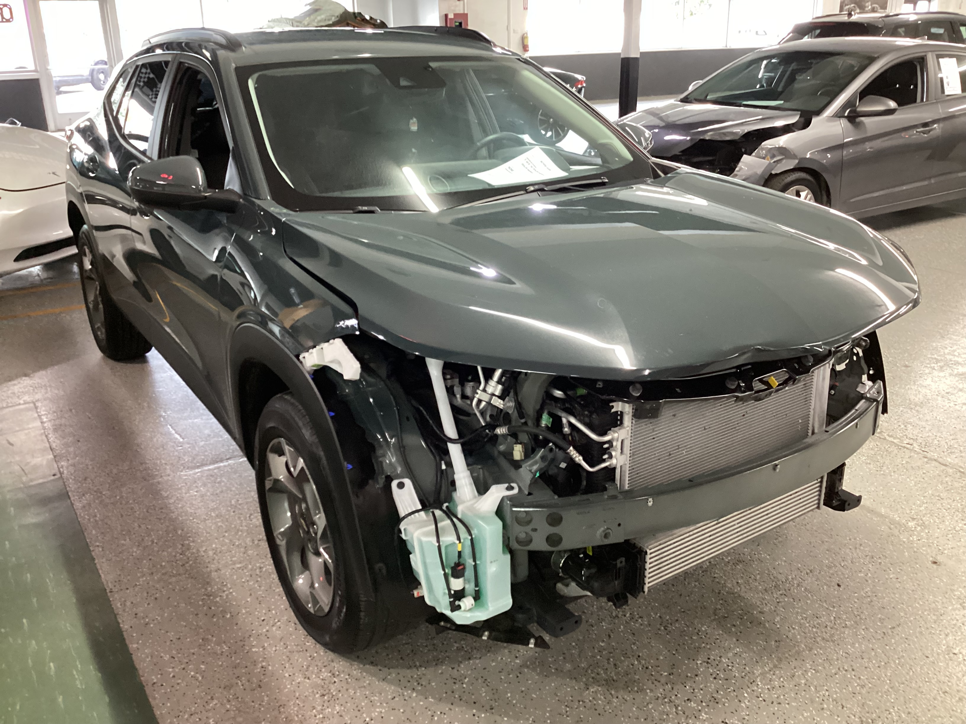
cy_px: 362
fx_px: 865
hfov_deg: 58.4
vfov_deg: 45.4
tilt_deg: -22.2
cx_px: 483
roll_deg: +0.7
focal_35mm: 31
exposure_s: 1/33
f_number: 2.4
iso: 400
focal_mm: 3.3
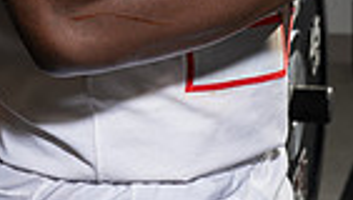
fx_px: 1595
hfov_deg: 12.6
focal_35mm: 170
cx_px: 270
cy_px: -292
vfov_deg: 6.8
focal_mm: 51
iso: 320
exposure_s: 1/250
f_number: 8
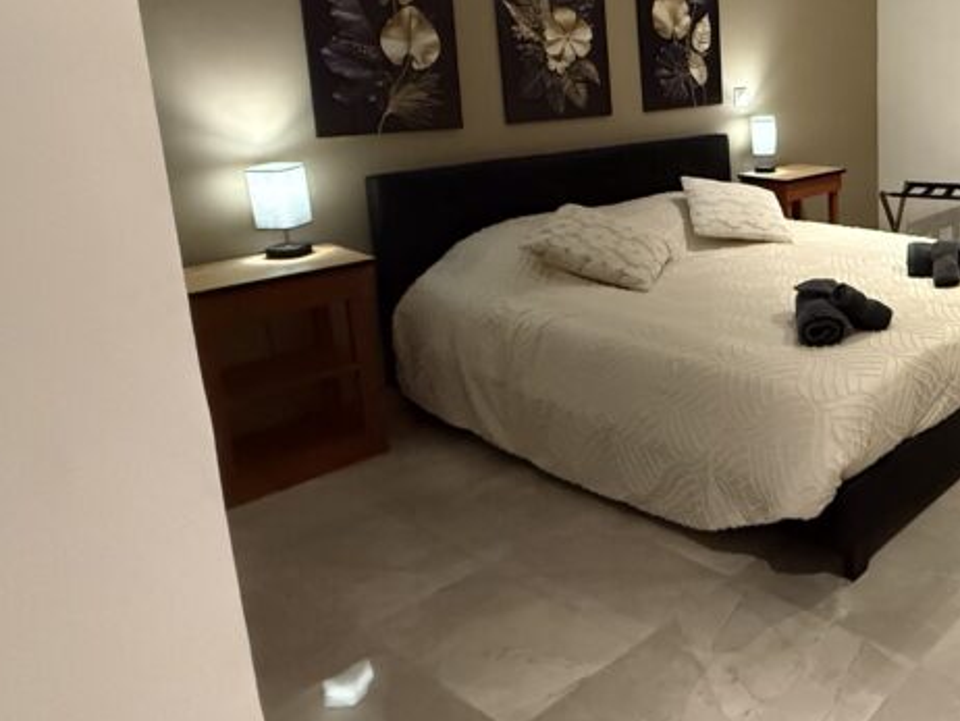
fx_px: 860
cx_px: 964
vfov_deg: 44.2
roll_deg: -0.3
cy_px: 195
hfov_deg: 48.0
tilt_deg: -9.6
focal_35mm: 31
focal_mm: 2.22
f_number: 2.2
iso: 800
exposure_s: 1/60
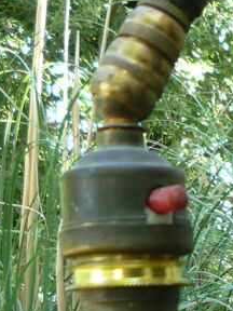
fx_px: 1247
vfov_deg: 13.7
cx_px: 482
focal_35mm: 139
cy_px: 398
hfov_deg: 9.8
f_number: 3.3
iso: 100
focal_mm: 5.2
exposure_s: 1/50
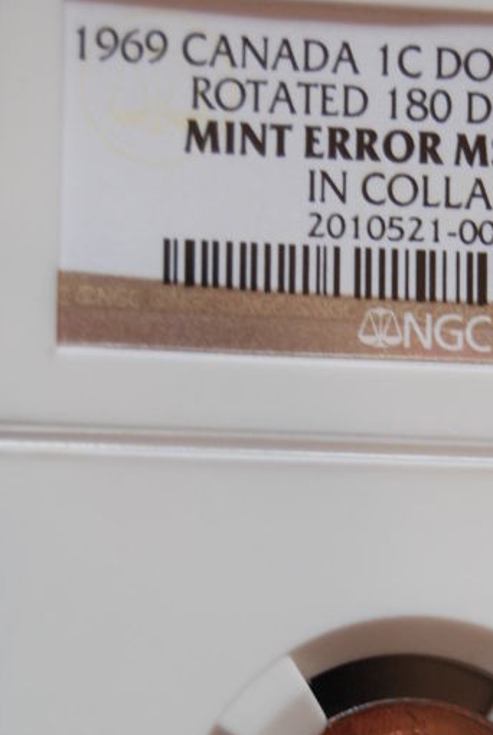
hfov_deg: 9.5
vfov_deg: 14.0
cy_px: 624
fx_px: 2964
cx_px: 373
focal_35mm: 145
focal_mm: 55
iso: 360
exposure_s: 1/30
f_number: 5.6
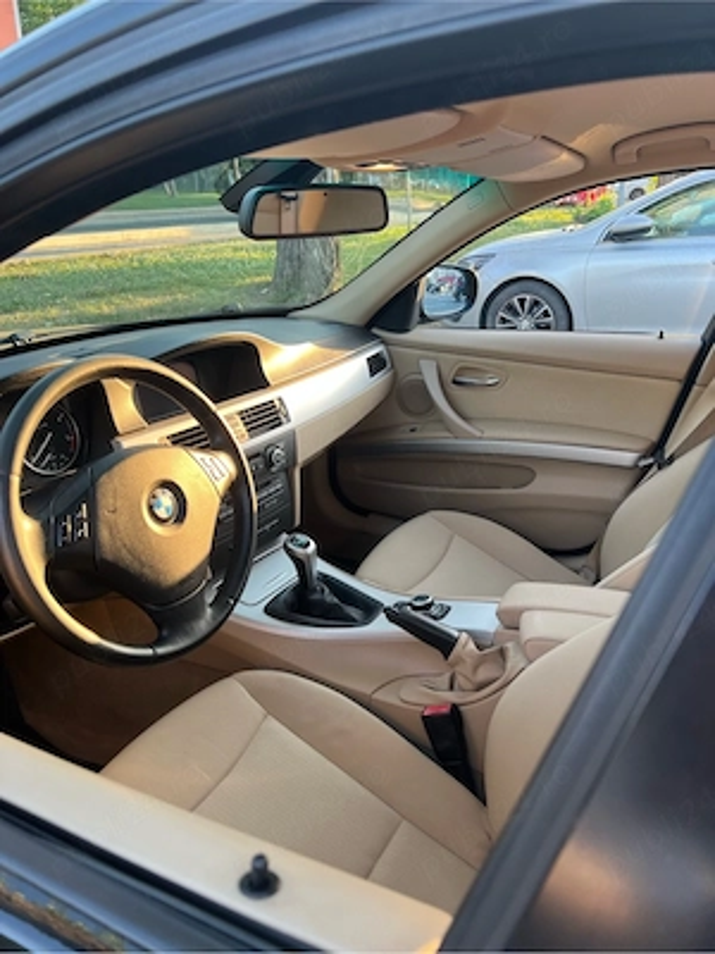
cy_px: 477
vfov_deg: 67.3
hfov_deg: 53.1
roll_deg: -0.7
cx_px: 358
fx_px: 716
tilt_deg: -22.2
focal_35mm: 26
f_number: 1.5
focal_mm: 5.7
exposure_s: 1/121
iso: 50
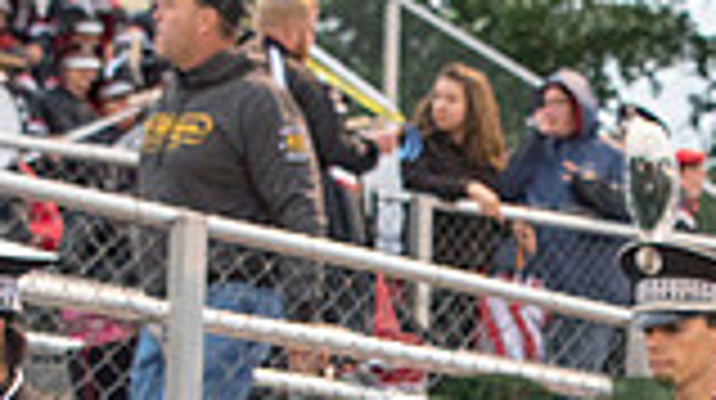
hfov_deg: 22.2
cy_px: 587
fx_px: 1745
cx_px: 748
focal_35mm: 92
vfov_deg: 12.5
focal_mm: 24
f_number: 3.2
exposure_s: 1/800
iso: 2000
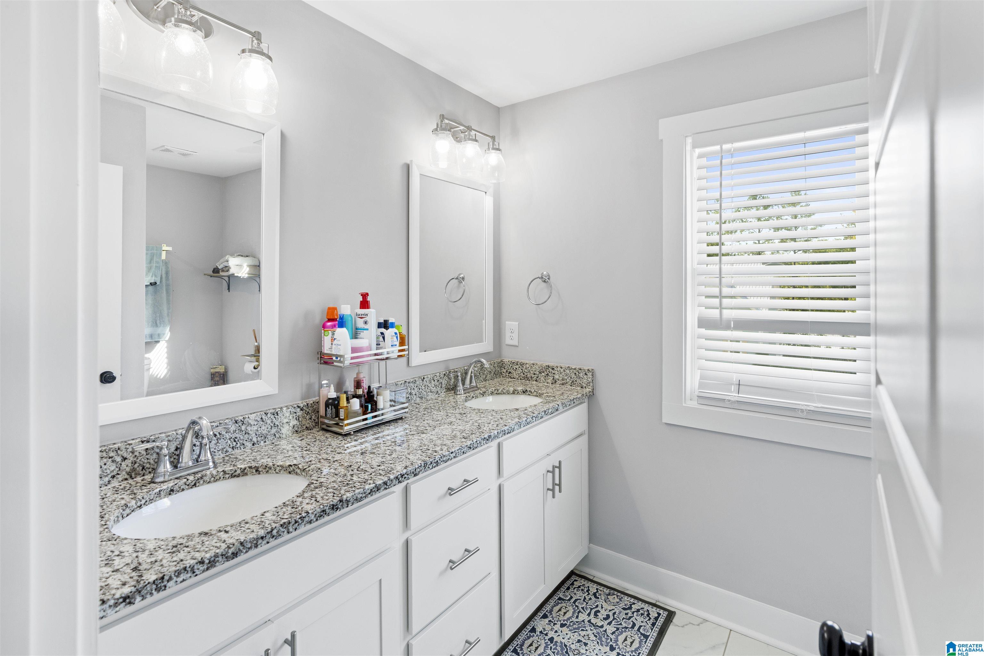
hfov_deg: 96.7
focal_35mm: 16
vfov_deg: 73.7
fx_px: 437
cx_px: 492
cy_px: 328
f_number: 6.3
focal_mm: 16
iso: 500
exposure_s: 1/30
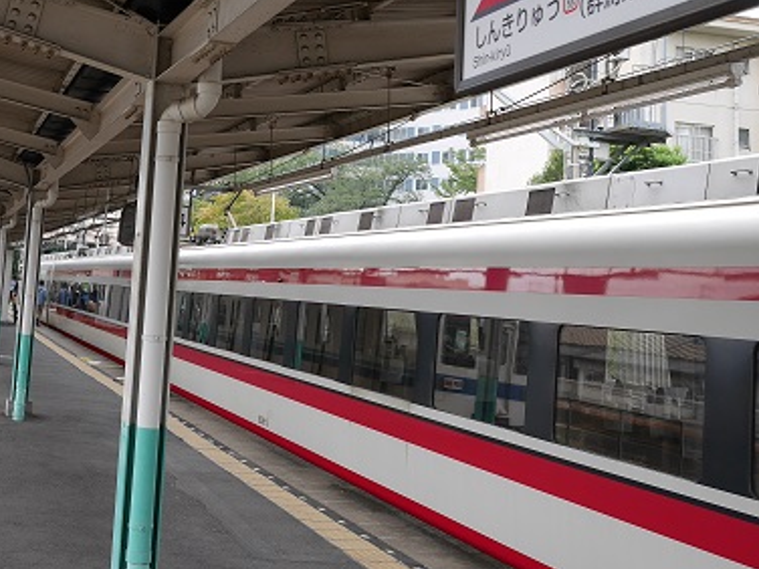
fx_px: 1118
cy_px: 119
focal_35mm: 51
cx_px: 241
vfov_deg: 28.0
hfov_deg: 37.0
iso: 200
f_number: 3.5
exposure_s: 1/500
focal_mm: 15
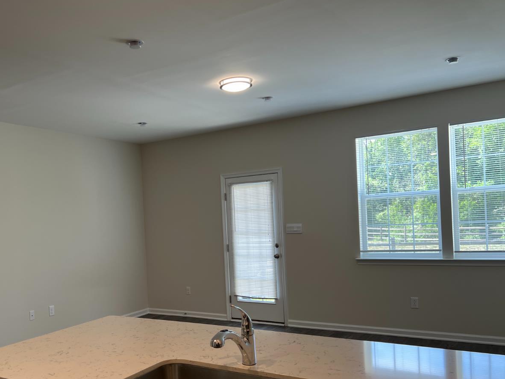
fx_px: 481
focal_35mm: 33
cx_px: 191
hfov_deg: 54.8
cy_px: 230
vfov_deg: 42.7
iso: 50
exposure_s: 1/120
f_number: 1.5
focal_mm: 5.7
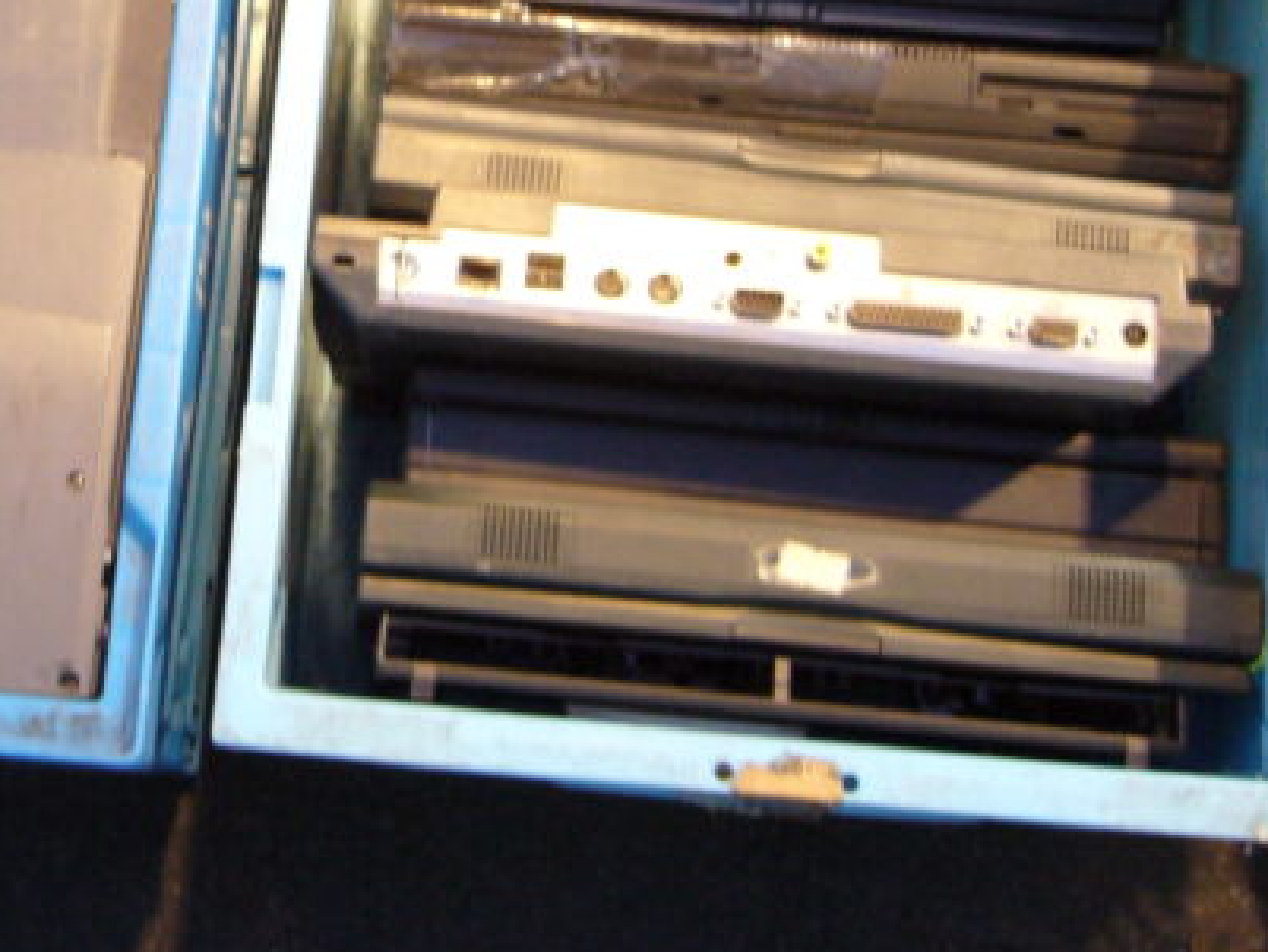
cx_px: 243
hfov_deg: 28.3
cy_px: 98
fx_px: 2455
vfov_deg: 21.5
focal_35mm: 67
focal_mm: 5.8
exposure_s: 1/13
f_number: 2.8
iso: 200
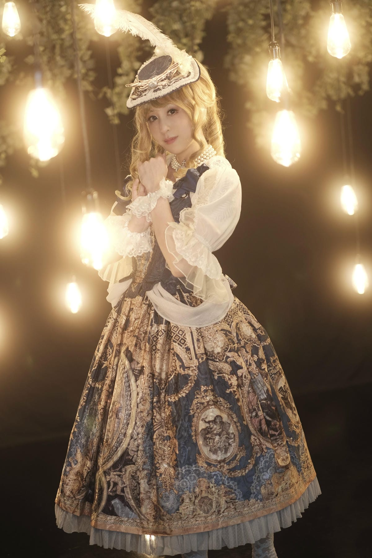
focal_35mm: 84
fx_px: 1302
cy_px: 279
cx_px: 186
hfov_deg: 16.3
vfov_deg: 24.2
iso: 320
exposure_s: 1/250
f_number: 1.2
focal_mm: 56
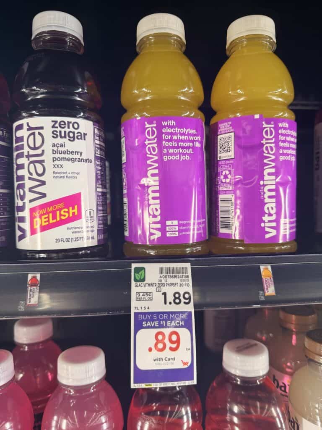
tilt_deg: -1.1
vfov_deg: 71.6
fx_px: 298
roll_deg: +2.0
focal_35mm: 24
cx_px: 161
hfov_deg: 56.8
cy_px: 215
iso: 125
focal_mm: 6.76
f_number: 1.78
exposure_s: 1/121
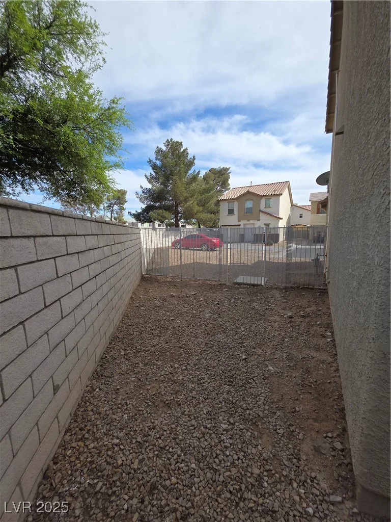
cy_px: 261
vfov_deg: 106.2
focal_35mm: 13
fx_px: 196
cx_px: 196
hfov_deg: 89.9
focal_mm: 2.2
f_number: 1.9
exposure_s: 1/1559
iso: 40
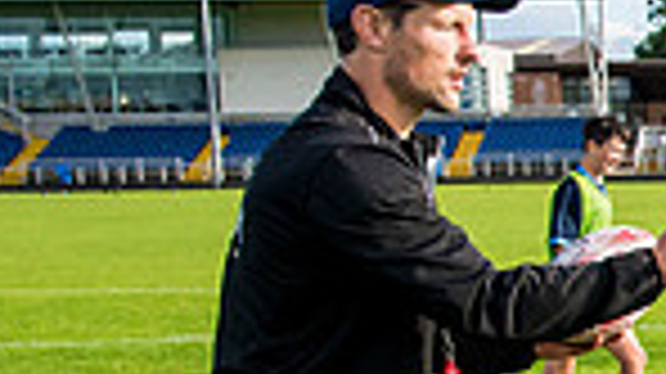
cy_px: 389
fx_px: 1606
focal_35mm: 91
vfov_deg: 13.1
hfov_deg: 19.0
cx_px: 1133
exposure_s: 1/2000
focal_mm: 20
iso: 800
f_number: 4.5
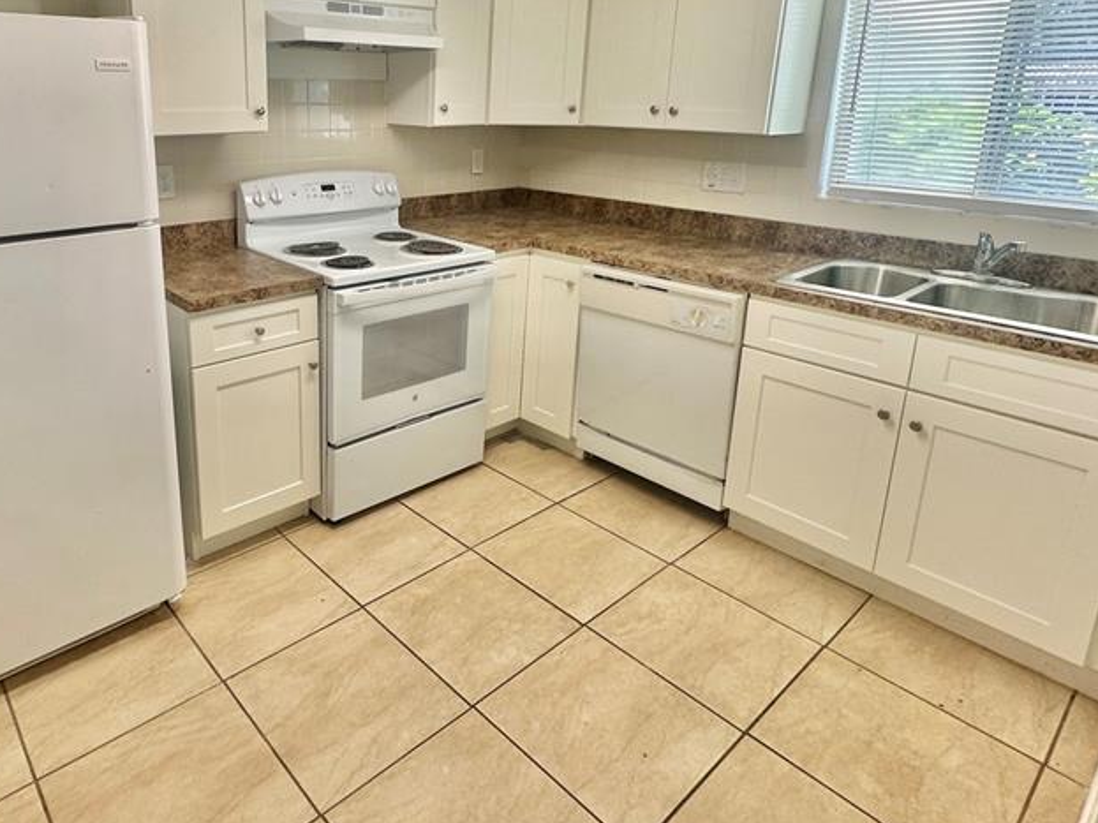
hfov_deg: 71.8
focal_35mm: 23
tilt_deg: -12.5
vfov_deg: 57.4
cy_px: 264
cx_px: 370
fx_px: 729
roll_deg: -0.6
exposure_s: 1/99
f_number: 2.2
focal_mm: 2.22
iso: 64
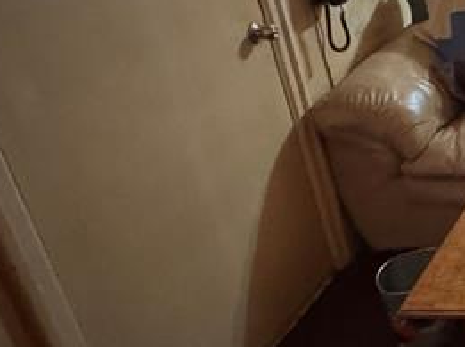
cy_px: 77
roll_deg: +2.7
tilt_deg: -20.6
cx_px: 714
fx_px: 738
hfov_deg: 25.4
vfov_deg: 26.1
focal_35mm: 55
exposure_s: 1/40
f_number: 2.2
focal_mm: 2.22
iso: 1000
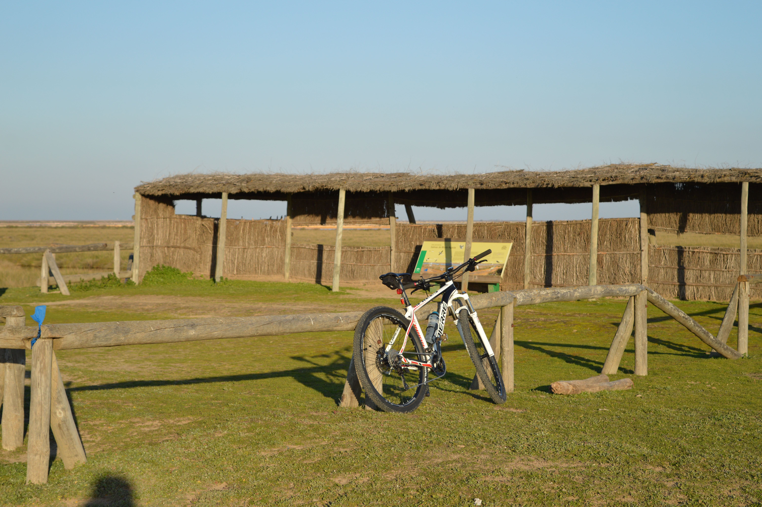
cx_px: 381
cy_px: 254
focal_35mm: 75
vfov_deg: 18.1
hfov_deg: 27.0
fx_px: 1586
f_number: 5.6
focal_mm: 50
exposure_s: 1/800
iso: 200
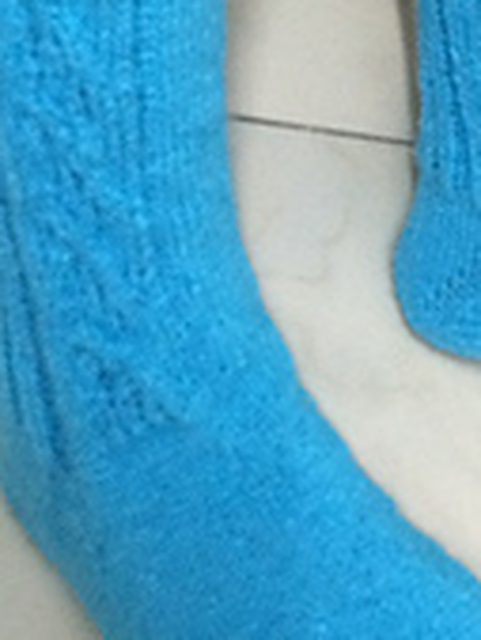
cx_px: 273
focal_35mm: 110
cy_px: 216
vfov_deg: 17.8
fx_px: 2035
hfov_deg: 13.5
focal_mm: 4.15
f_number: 2.2
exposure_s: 1/17
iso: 320
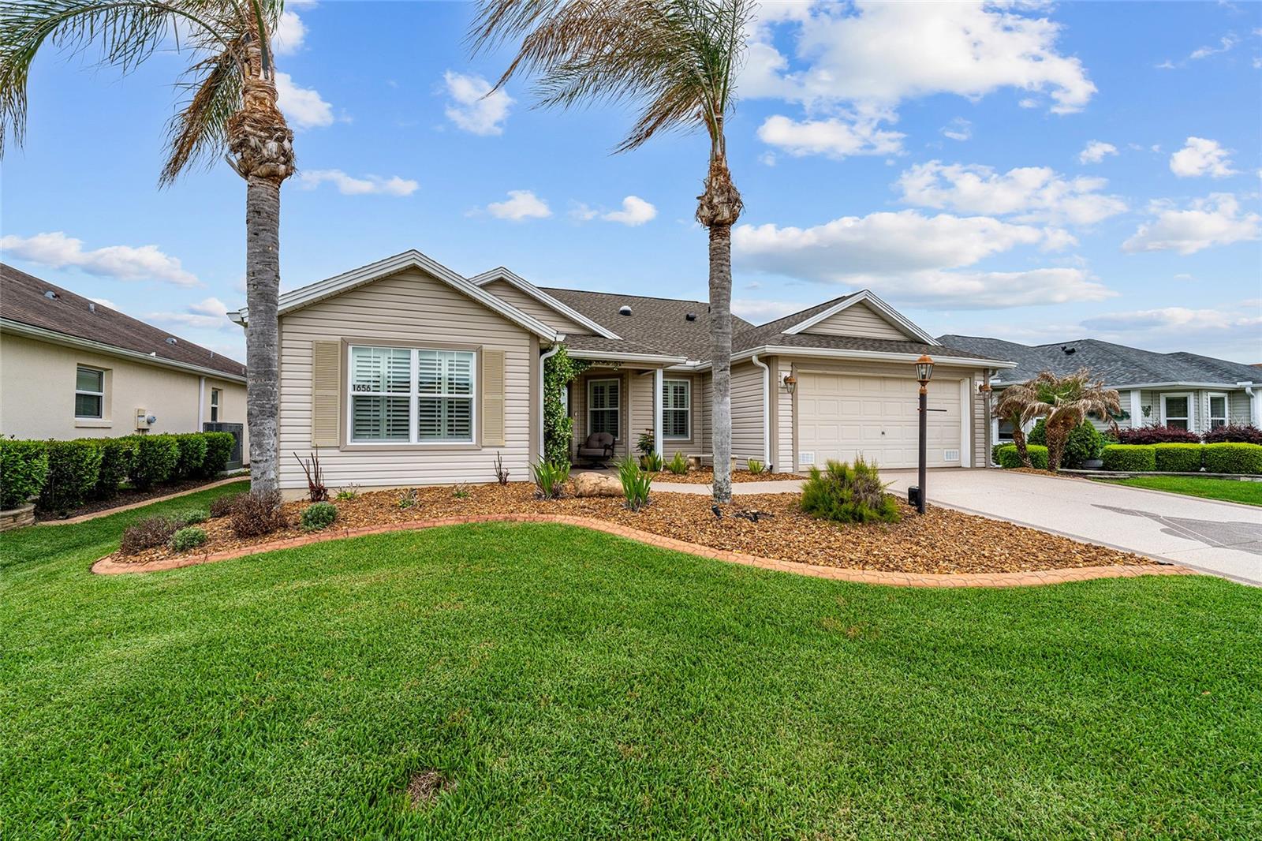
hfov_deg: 104.3
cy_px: 420
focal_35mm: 14
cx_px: 631
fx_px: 491
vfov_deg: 81.2
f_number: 8
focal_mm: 14
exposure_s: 1/1000
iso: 320
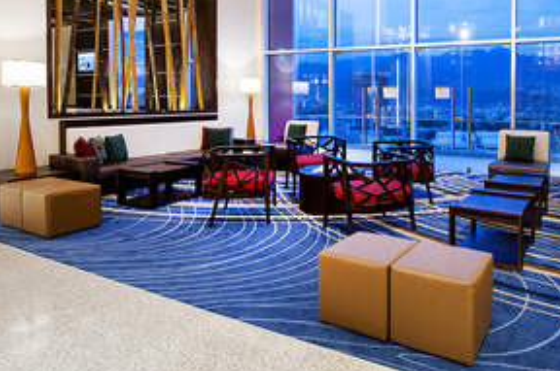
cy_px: 98
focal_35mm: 25
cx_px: 401
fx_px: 388
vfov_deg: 49.3
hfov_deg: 68.2
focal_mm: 16
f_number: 8
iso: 200
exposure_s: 1.3
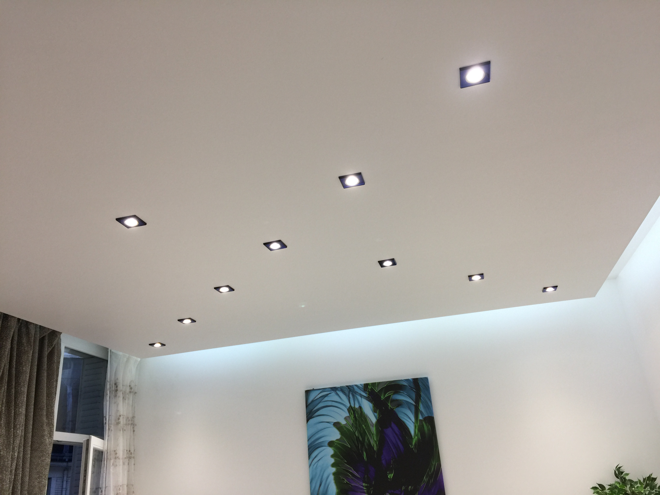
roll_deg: +4.2
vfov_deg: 48.2
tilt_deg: +22.9
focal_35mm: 29
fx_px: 553
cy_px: 248
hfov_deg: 61.7
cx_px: 330
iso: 32
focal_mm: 4.15
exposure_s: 1/33
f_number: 2.2
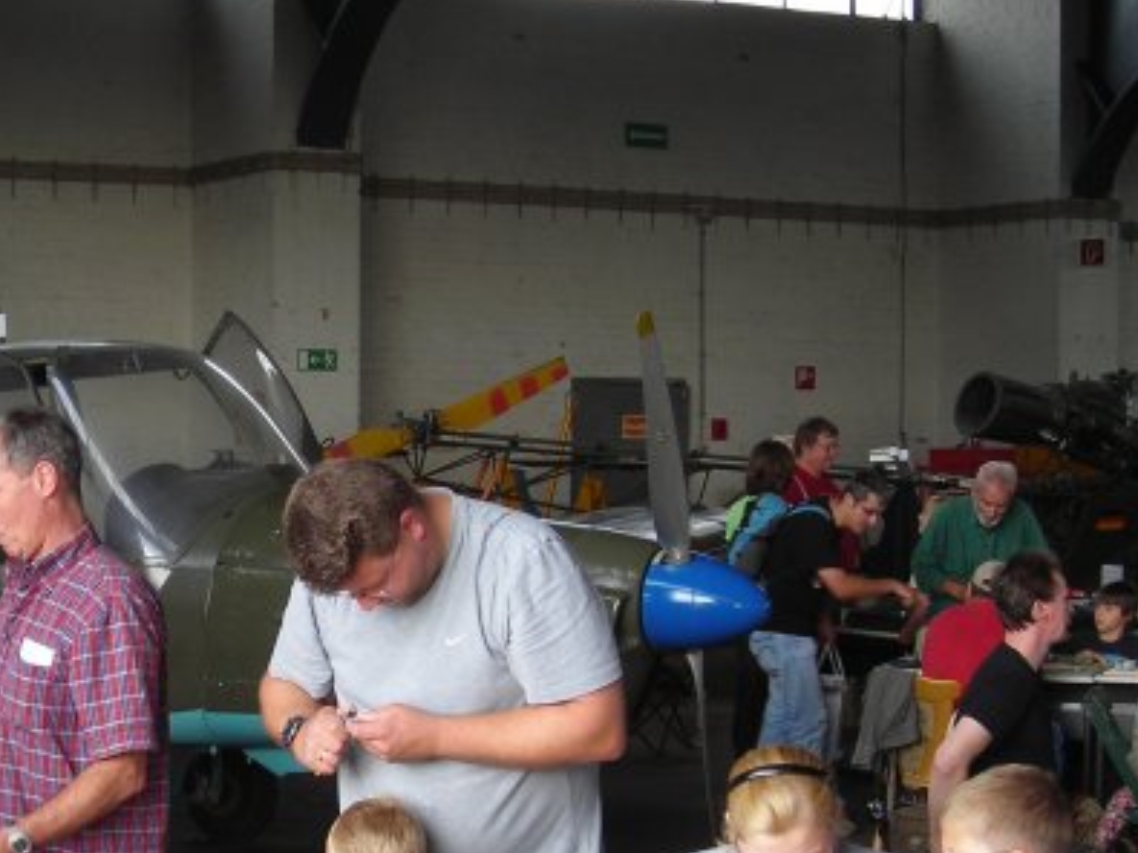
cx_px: 219
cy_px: 530
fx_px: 2531
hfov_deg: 24.9
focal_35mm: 77
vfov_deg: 19.1
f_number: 3.2
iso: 50
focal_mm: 6.3
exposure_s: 1/33.8
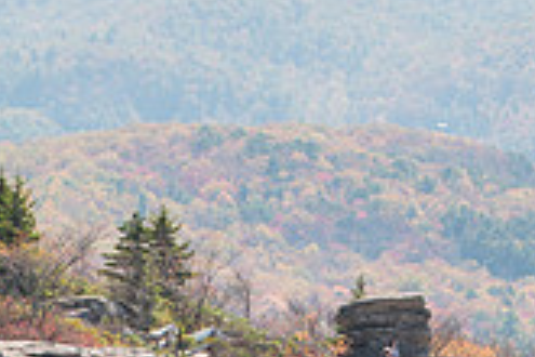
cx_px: 483
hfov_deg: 4.8
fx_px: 6375
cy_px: 24
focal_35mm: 429
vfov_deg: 3.2
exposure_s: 1/320
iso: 200
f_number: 8
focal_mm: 122
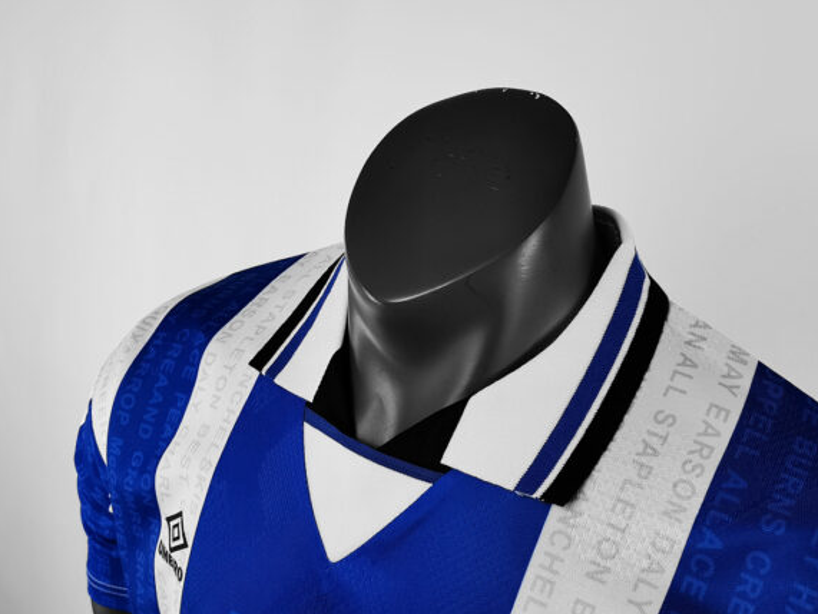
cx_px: 424
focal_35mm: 42
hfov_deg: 44.8
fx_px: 993
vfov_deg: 34.4
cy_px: 319
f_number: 1.8
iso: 125
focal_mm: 5.58
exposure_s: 1/100
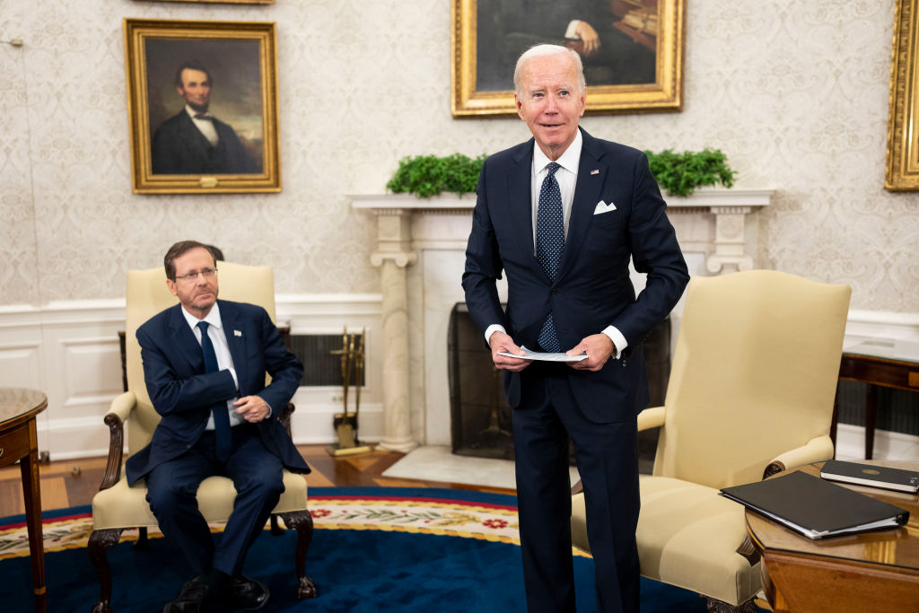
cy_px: 306
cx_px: 460
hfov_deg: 54.4
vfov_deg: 37.9
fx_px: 894
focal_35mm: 35
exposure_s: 1/250
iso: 1250
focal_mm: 35
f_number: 2
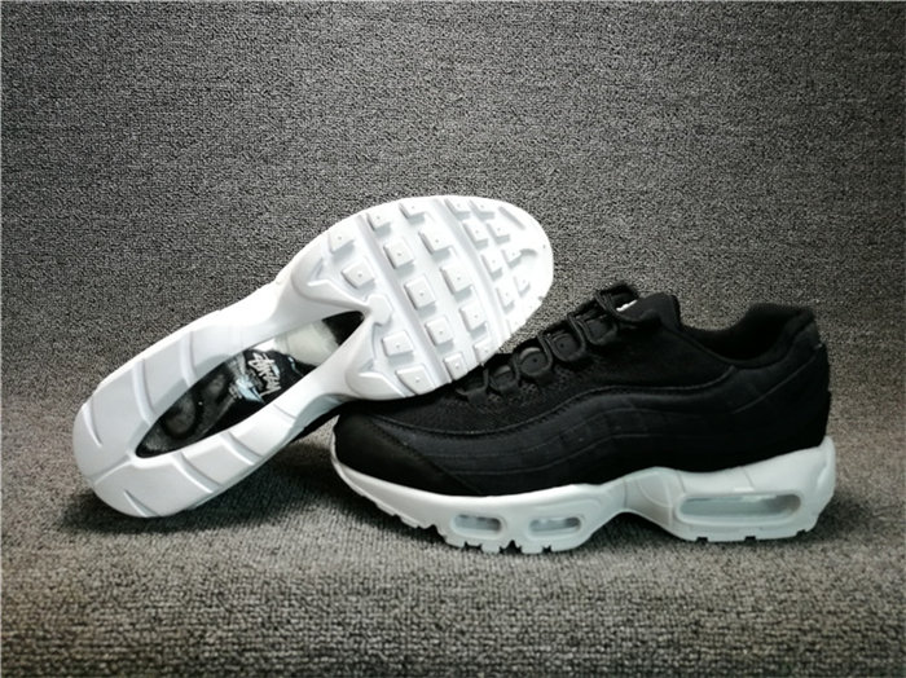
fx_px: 706
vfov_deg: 51.3
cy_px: 339
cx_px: 453
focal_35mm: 27
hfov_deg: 65.4
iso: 125
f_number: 2.2
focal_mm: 4.5
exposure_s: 1/60
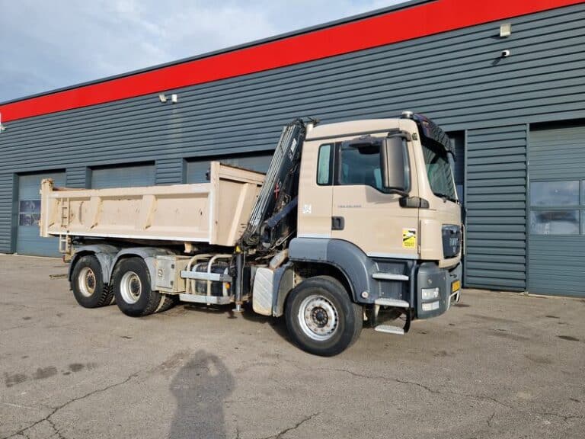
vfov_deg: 58.9
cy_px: 220
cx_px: 292
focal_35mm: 23
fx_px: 389
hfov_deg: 73.9
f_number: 1.8
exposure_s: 1/6623
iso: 50
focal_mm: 5.4
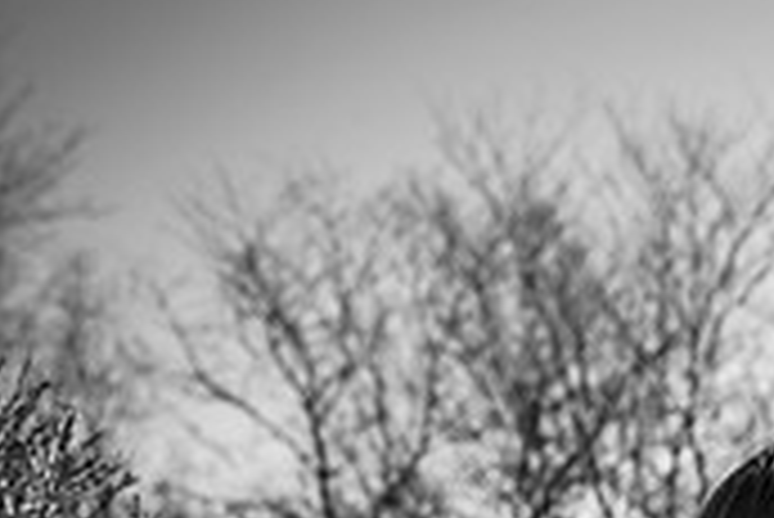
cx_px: 1188
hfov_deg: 8.1
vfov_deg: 5.5
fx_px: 5358
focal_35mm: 249
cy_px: 836
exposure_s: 1/640
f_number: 9
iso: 400
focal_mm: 74
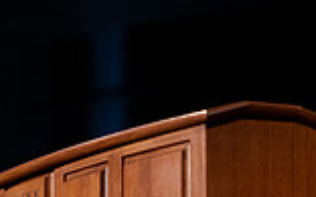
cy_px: 106
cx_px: 272
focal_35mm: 632
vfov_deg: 2.1
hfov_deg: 3.3
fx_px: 5435
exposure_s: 1/250
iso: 1000
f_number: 2.8
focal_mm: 125
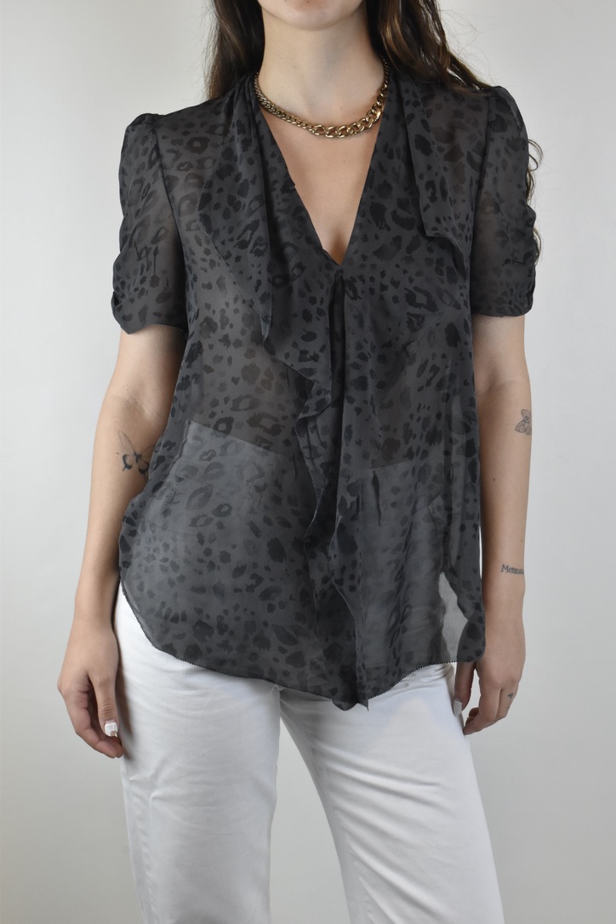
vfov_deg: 33.4
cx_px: 308
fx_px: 1540
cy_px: 462
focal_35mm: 60
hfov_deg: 22.6
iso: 1600
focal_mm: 40
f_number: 16
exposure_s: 1/80
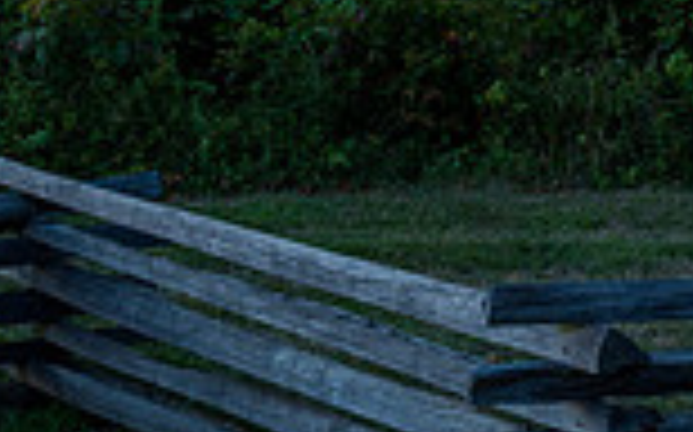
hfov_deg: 15.9
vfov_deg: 11.1
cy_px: -115
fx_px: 2170
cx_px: 1170
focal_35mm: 115
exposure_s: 30
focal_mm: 20
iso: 100
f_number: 13
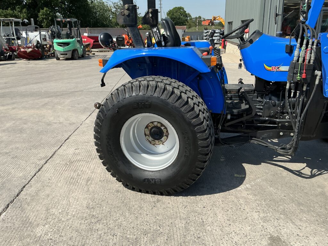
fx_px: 265
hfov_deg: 63.4
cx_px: 164
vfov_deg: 49.7
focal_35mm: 28
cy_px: 123
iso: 25
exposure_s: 1/1626
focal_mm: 3
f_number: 1.8
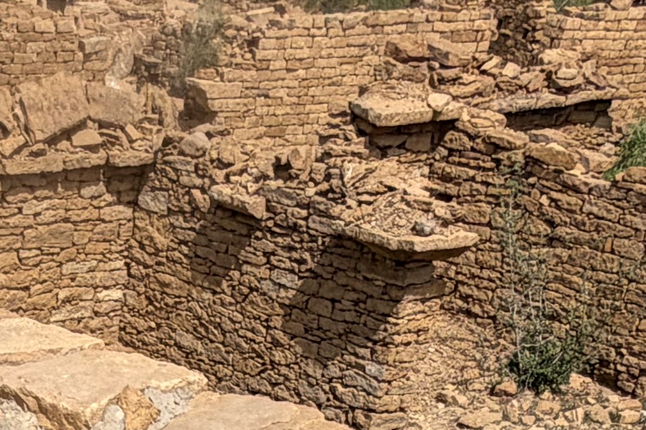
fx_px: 1435
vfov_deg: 11.7
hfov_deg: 23.3
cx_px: -119
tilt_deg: -45.4
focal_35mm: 80
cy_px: 1196
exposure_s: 1/1167
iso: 20
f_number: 2.2
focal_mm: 2.22
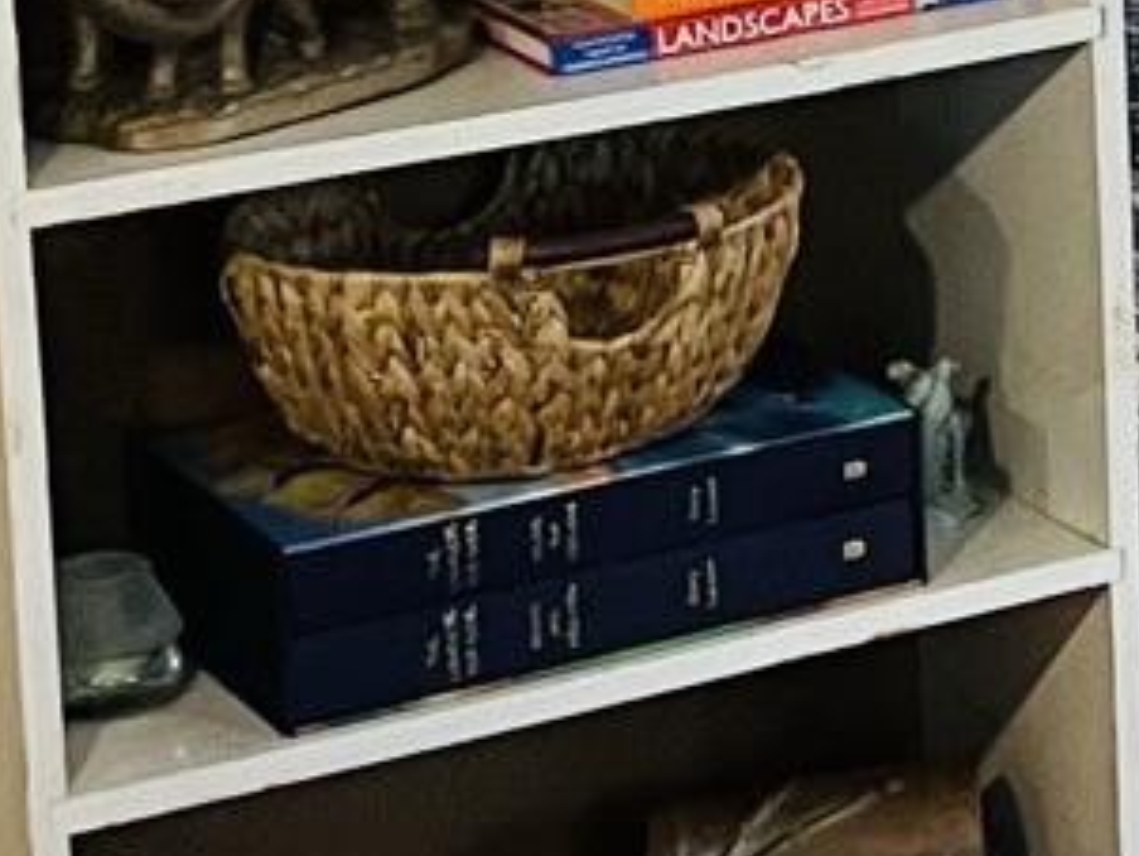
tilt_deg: -8.1
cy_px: -693
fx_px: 5826
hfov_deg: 10.1
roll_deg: +1.8
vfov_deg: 8.1
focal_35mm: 177
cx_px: 2448
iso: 320
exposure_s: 1/59
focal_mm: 4.2
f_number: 1.6
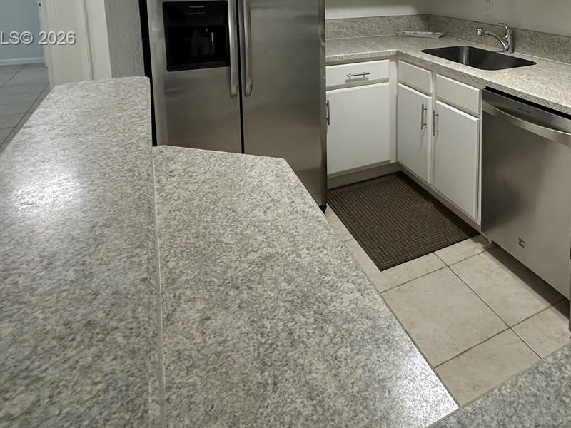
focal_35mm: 28
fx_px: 462
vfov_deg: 45.0
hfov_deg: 60.2
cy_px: 39
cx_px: 424
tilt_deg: -9.7
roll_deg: -0.8
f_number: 2.2
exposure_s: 1/120
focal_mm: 2.22
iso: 320
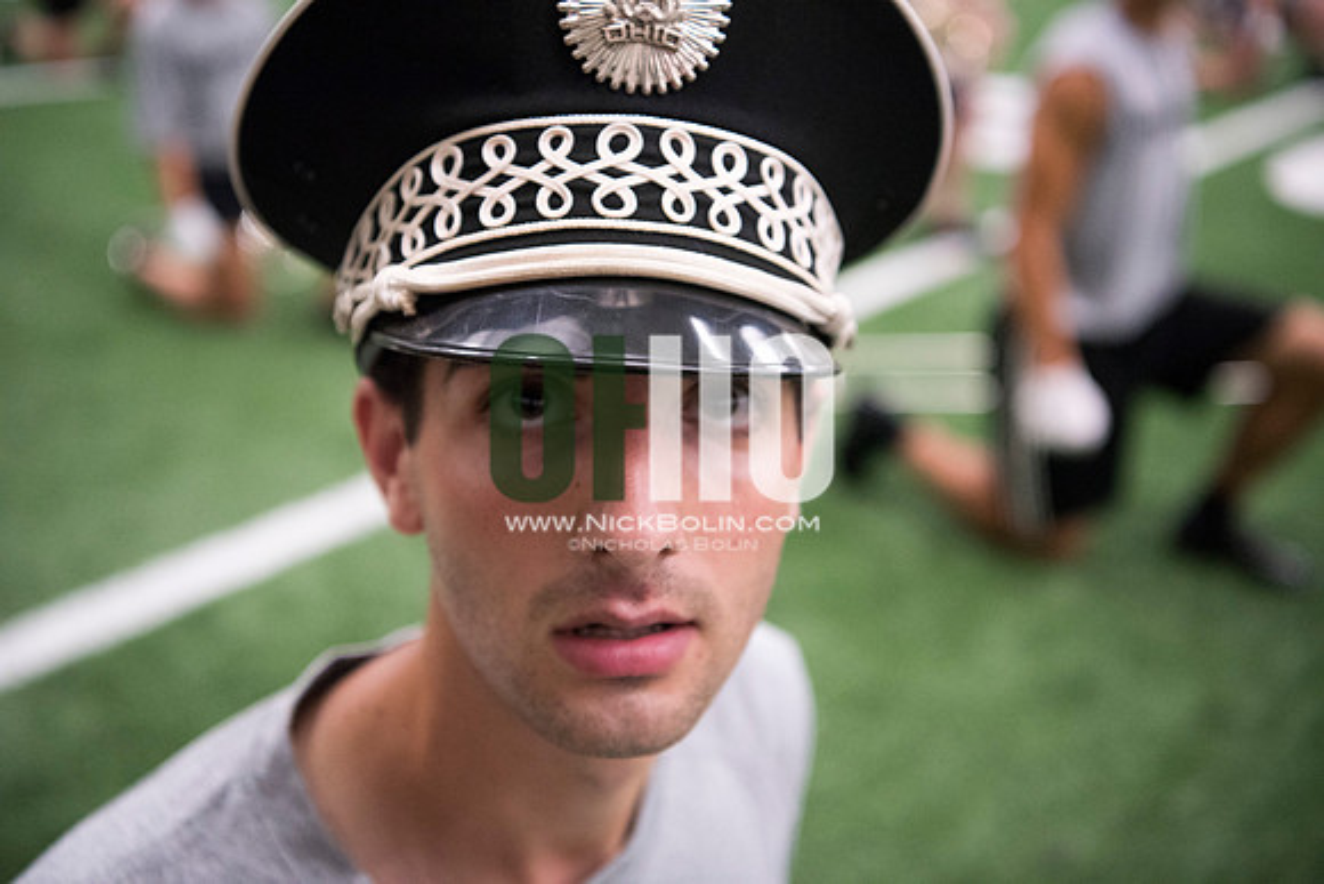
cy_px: 442
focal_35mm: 48
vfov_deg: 28.1
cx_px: 662
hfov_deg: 41.1
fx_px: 1766
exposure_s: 1/200
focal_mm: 48
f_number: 3.2
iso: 3200
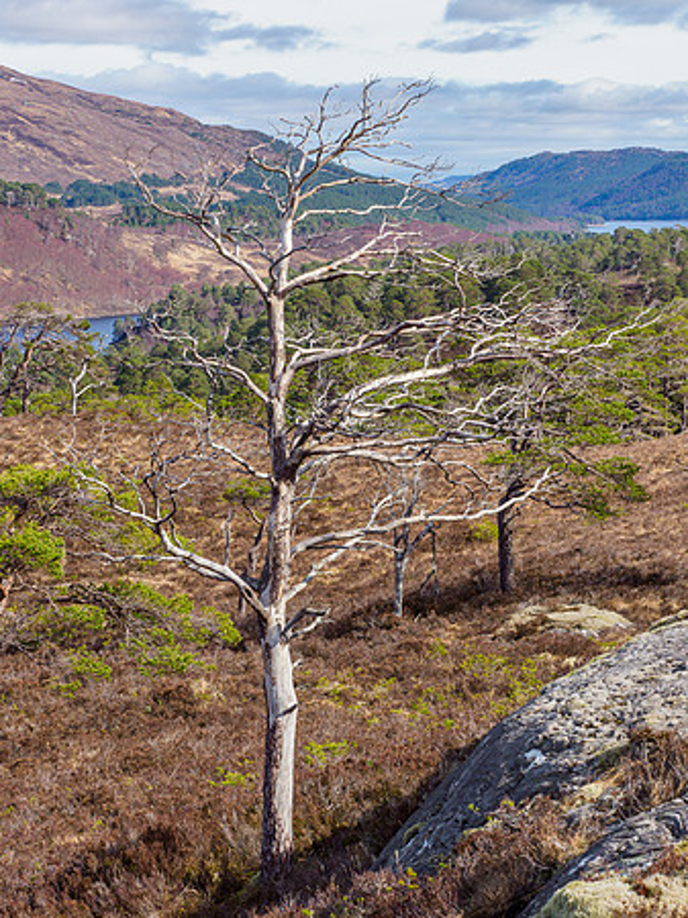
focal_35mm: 110
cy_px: 459
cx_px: 344
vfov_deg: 17.9
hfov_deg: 13.4
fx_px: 2918
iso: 200
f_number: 7.1
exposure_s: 1/320
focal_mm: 55
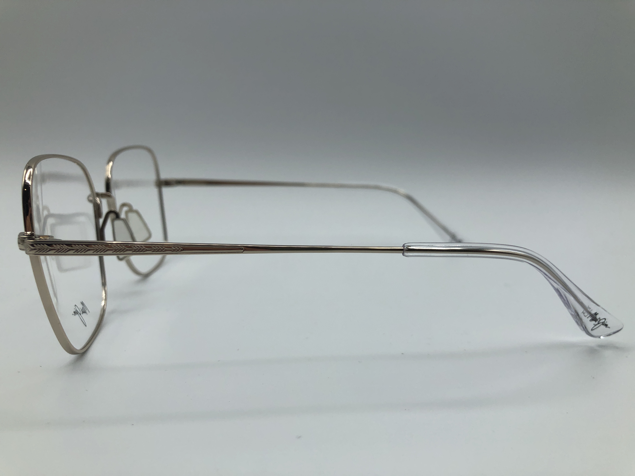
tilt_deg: -7.6
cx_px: 318
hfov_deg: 63.4
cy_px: 238
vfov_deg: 49.7
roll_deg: +0.2
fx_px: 514
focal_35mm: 28
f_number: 1.8
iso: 32
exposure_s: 1/1021
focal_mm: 4
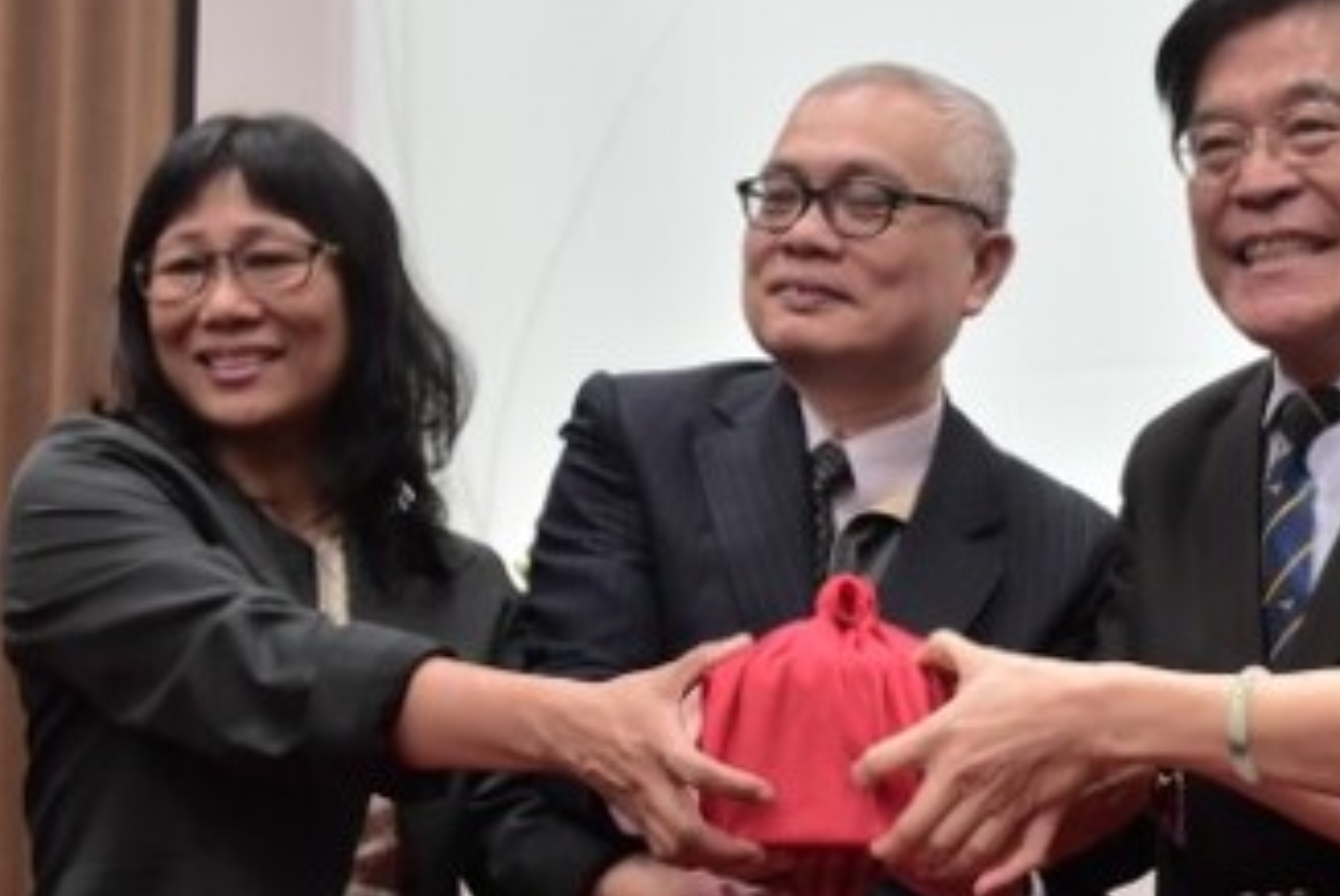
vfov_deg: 18.4
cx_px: 987
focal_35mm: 74
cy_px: 606
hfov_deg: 27.0
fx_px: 2760
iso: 1000
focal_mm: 23
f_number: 5
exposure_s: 1/40
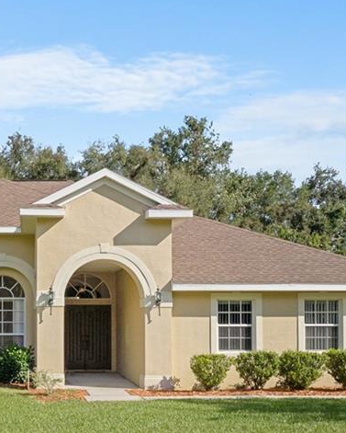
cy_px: 316
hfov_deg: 27.8
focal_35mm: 53
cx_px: 36
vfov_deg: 35.0
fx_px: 673
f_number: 8
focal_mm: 11
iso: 320
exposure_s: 1/500
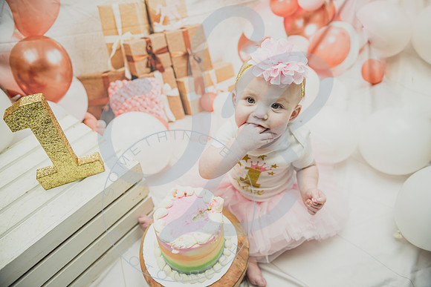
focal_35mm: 24
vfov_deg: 53.2
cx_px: 216
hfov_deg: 73.7
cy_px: 144
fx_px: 287
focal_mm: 24
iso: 200
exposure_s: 1/125
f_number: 2.8
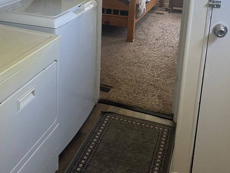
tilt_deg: -16.5
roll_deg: +0.3
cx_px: 89
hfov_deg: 41.0
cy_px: 31
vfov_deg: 30.6
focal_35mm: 46
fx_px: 306
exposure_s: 1/60
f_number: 1.5
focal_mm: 5.7
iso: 160
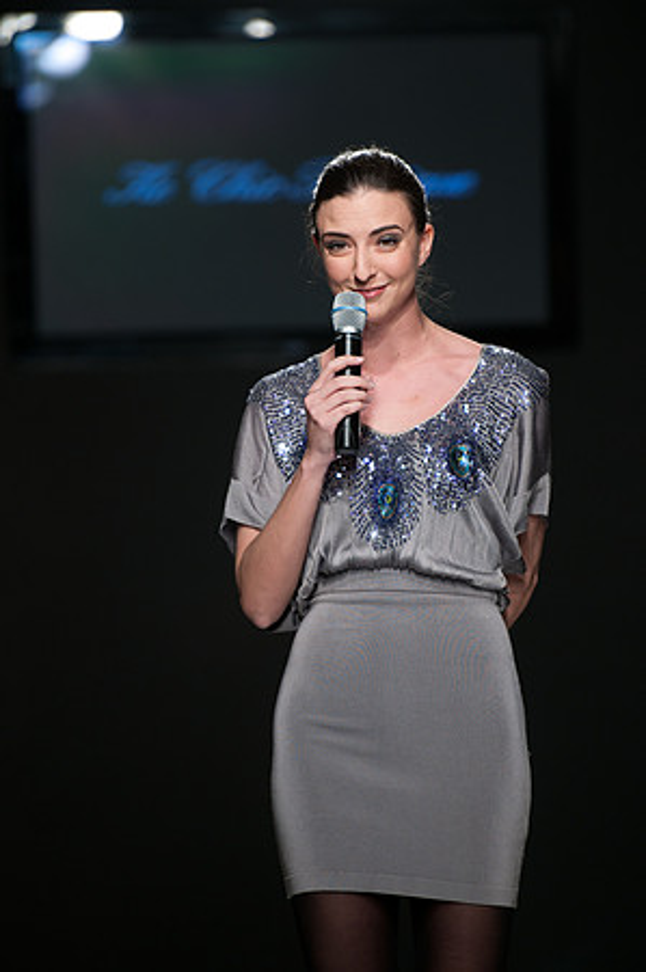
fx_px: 8093
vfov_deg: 6.9
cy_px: 486
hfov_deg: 4.6
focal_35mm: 300
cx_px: 323
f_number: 2.8
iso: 200
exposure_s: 1/200
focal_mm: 200
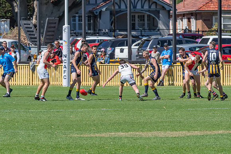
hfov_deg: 5.3
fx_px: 2503
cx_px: 116
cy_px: 77
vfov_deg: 3.5
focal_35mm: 390
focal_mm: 260
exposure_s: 1/2000
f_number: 11
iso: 800
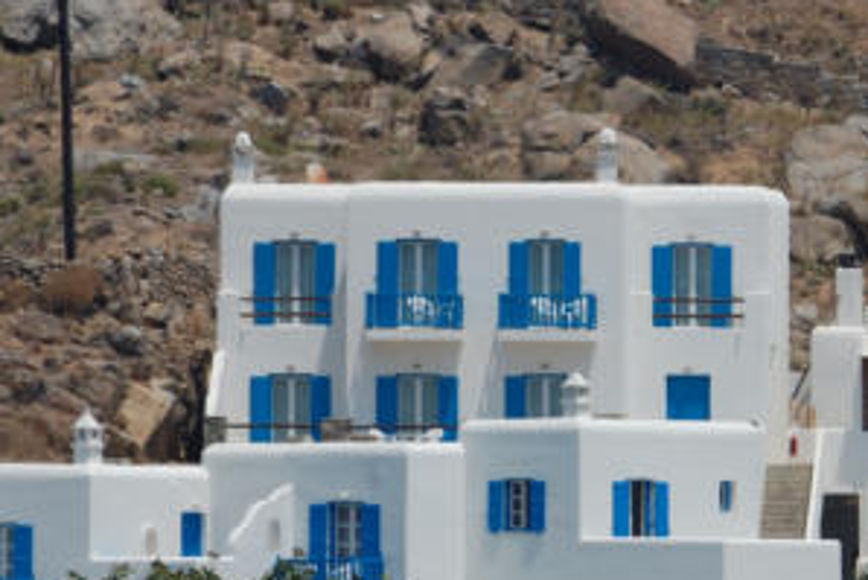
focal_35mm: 815
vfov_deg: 1.7
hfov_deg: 2.5
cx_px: 804
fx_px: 19659
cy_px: 456
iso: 200
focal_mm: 270
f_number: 11
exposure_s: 1/160
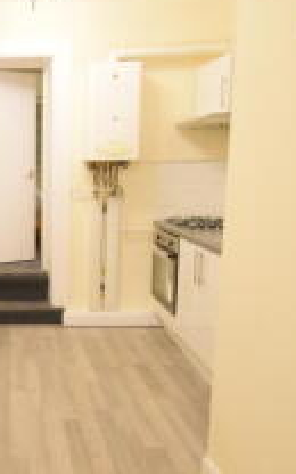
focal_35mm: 35
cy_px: 254
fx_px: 452
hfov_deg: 33.1
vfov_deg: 55.3
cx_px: -5
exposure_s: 1/60
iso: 3600
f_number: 4.5
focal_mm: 10
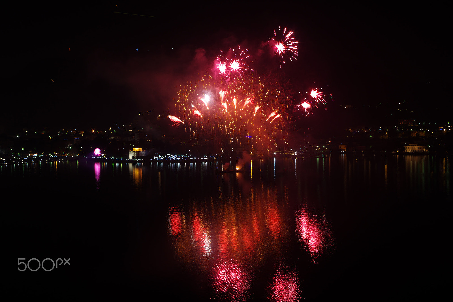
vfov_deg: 31.7
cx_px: 226
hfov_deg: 46.2
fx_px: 531
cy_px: 151
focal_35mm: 42
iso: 200
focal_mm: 28.13
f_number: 9.5
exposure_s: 3
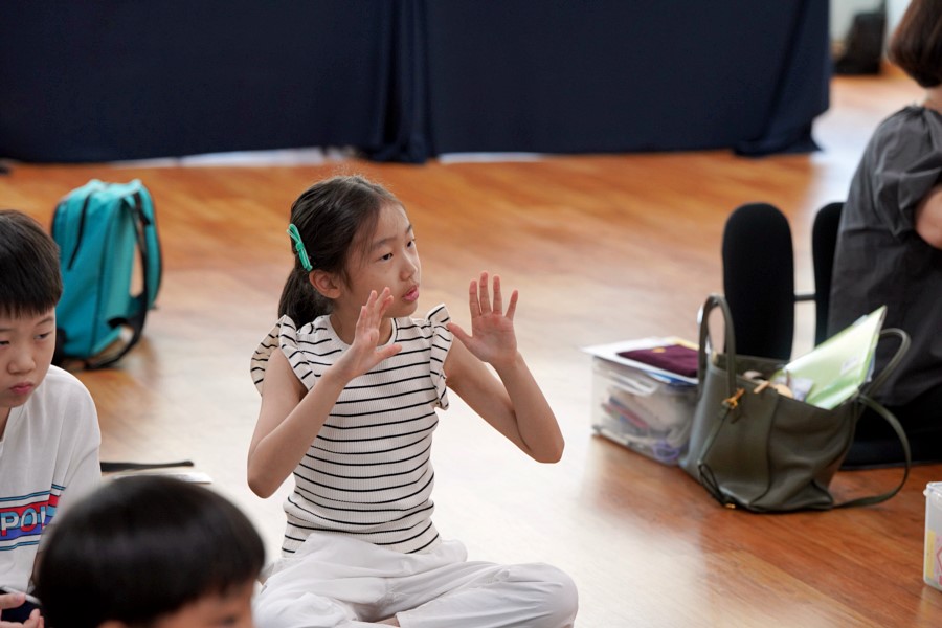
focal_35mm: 116
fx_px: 3035
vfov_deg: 11.8
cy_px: 314
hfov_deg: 17.6
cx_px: 471
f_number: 4
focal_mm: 116
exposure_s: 1/160
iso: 1250
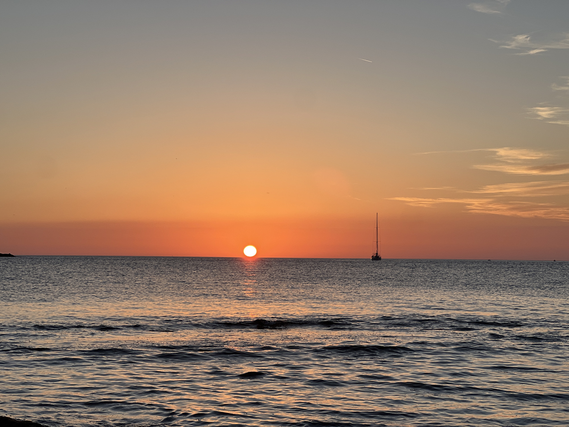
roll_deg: -0.1
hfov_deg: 25.3
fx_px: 1266
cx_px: 284
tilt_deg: +2.3
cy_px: 214
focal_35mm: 77
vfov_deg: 19.1
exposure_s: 1/356
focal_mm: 9
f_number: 2.8
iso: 32
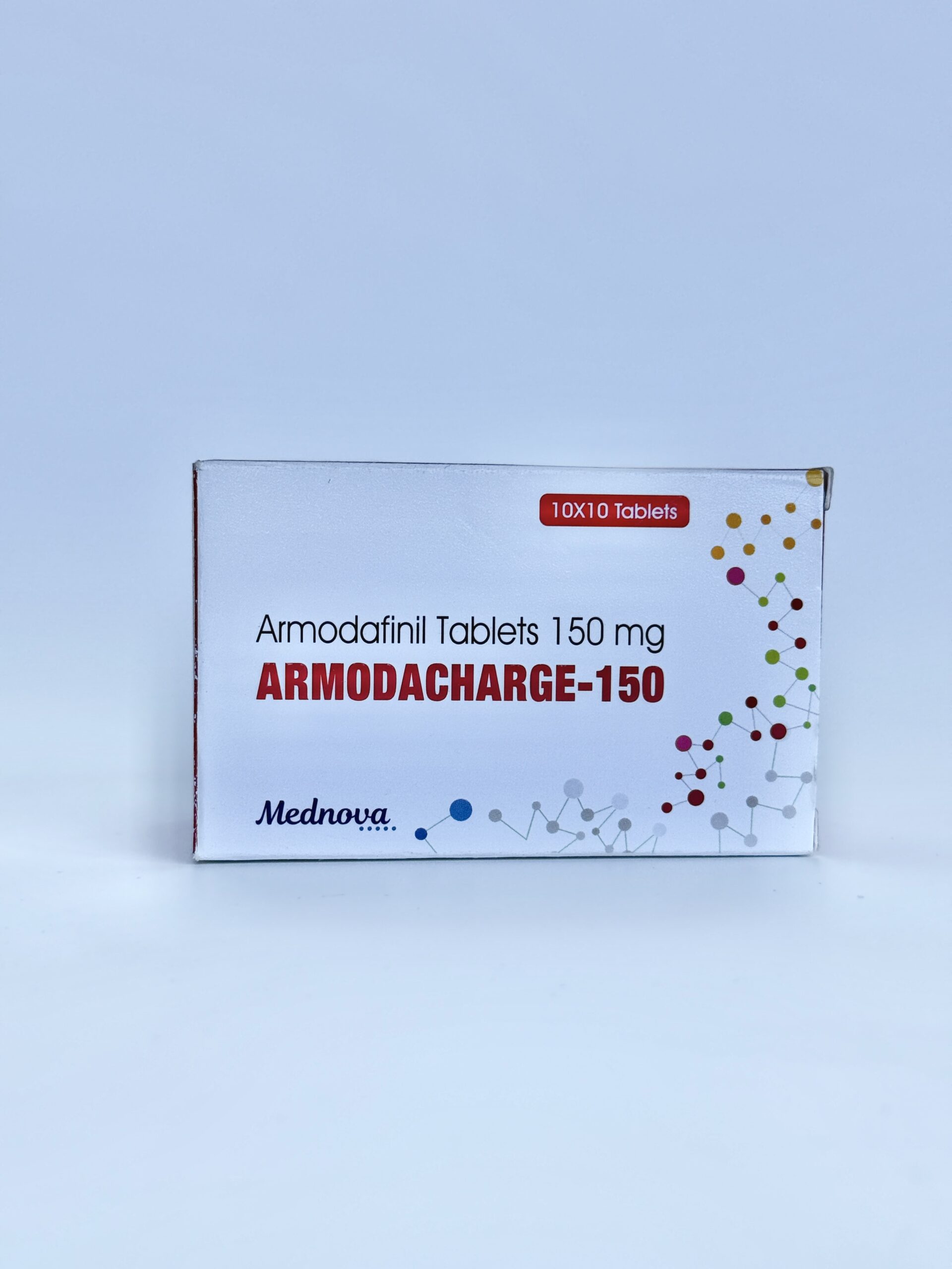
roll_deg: +0.0
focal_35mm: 48
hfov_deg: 30.3
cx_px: 476
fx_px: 1760
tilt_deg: -4.9
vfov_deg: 39.7
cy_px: 634
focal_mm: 6.76
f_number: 1.78
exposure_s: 1/906
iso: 80
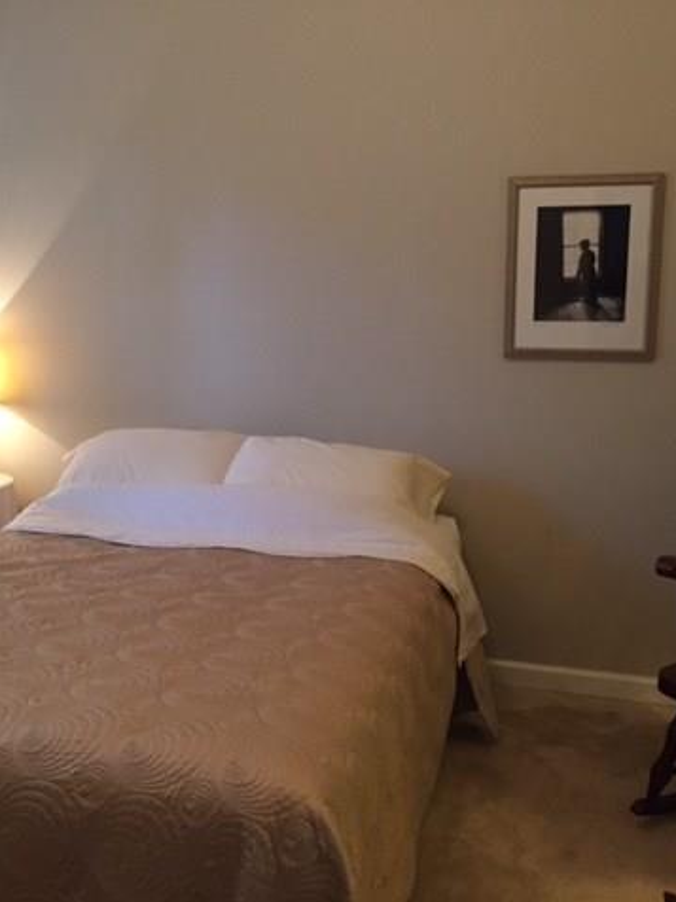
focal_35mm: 39
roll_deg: -0.2
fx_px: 1015
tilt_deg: -10.7
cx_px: 331
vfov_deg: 47.9
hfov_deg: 36.8
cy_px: 449
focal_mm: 4.15
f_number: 2.2
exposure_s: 1/30
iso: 200
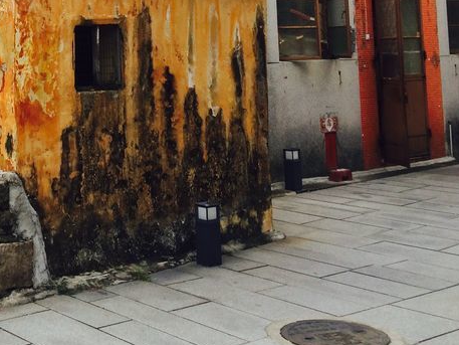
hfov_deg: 28.7
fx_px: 862
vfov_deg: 21.7
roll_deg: +1.2
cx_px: 46
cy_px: -4
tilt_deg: +2.2
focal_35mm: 65
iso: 32
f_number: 2.2
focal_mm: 4.15
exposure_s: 1/526
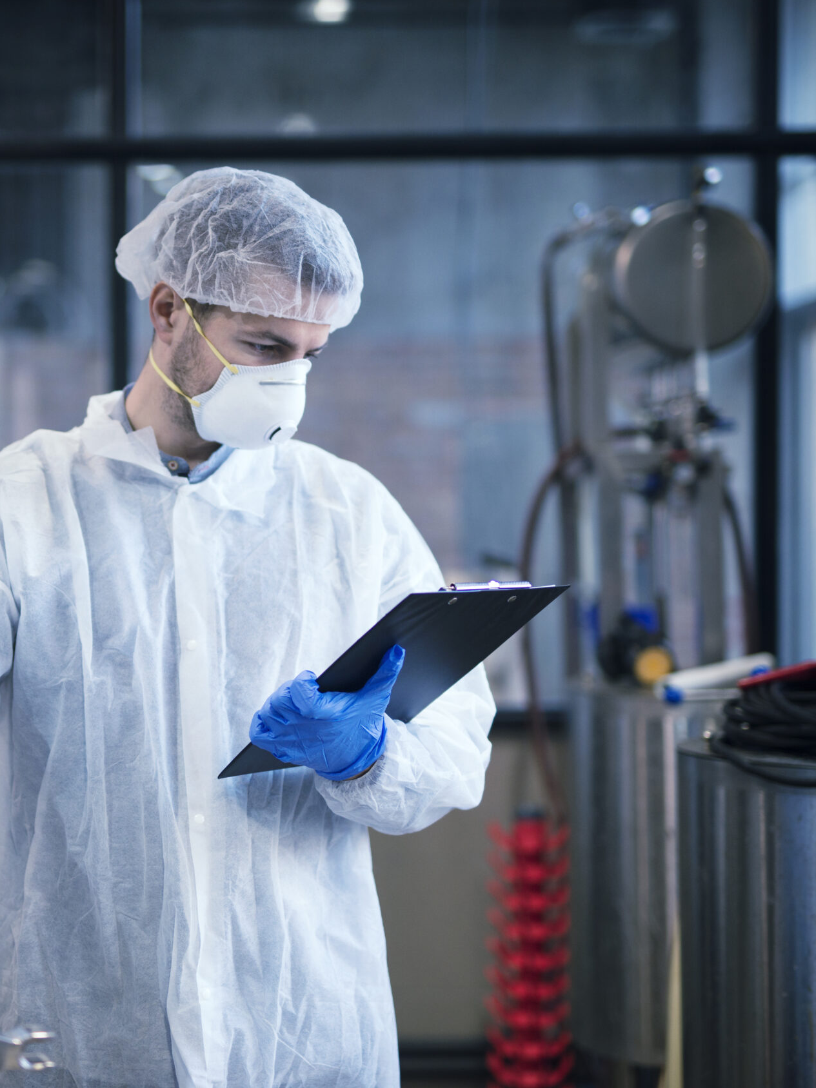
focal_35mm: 73
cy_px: 538
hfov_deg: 20.0
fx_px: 2295
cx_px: 180
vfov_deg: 26.7
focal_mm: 50
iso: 500
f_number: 1.6
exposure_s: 1/400
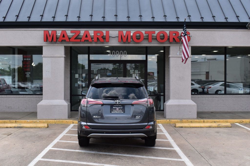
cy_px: 83
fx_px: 312
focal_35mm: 45
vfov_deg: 29.8
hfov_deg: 43.6
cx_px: 125
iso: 400
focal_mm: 30
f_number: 10
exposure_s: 1/320
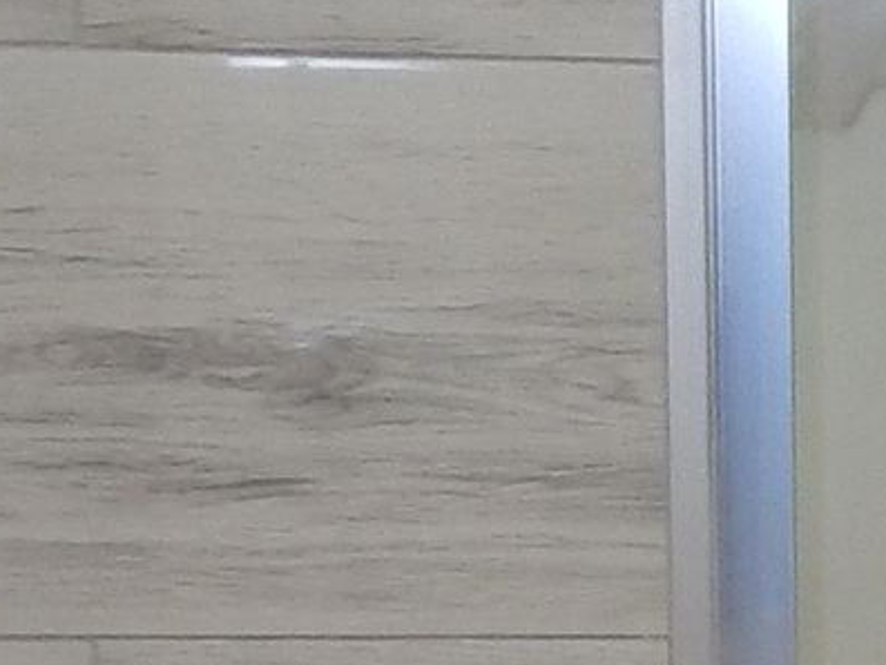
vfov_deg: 6.4
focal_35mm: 232
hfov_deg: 7.4
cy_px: 806
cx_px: 2723
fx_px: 5940
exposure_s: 1/30
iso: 140
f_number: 4
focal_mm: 5.4
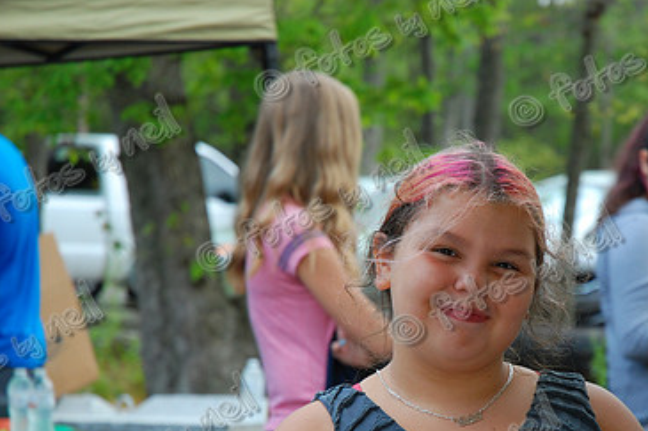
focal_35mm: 167
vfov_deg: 8.2
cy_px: 341
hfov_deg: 12.3
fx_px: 3004
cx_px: 454
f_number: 5.6
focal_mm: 70
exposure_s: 1/125
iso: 400
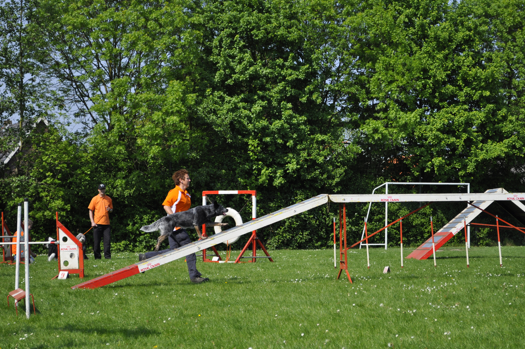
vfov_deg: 16.5
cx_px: 262
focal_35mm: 82
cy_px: 174
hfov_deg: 24.6
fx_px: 1202
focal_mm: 55
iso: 400
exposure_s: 1/1600
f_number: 6.3
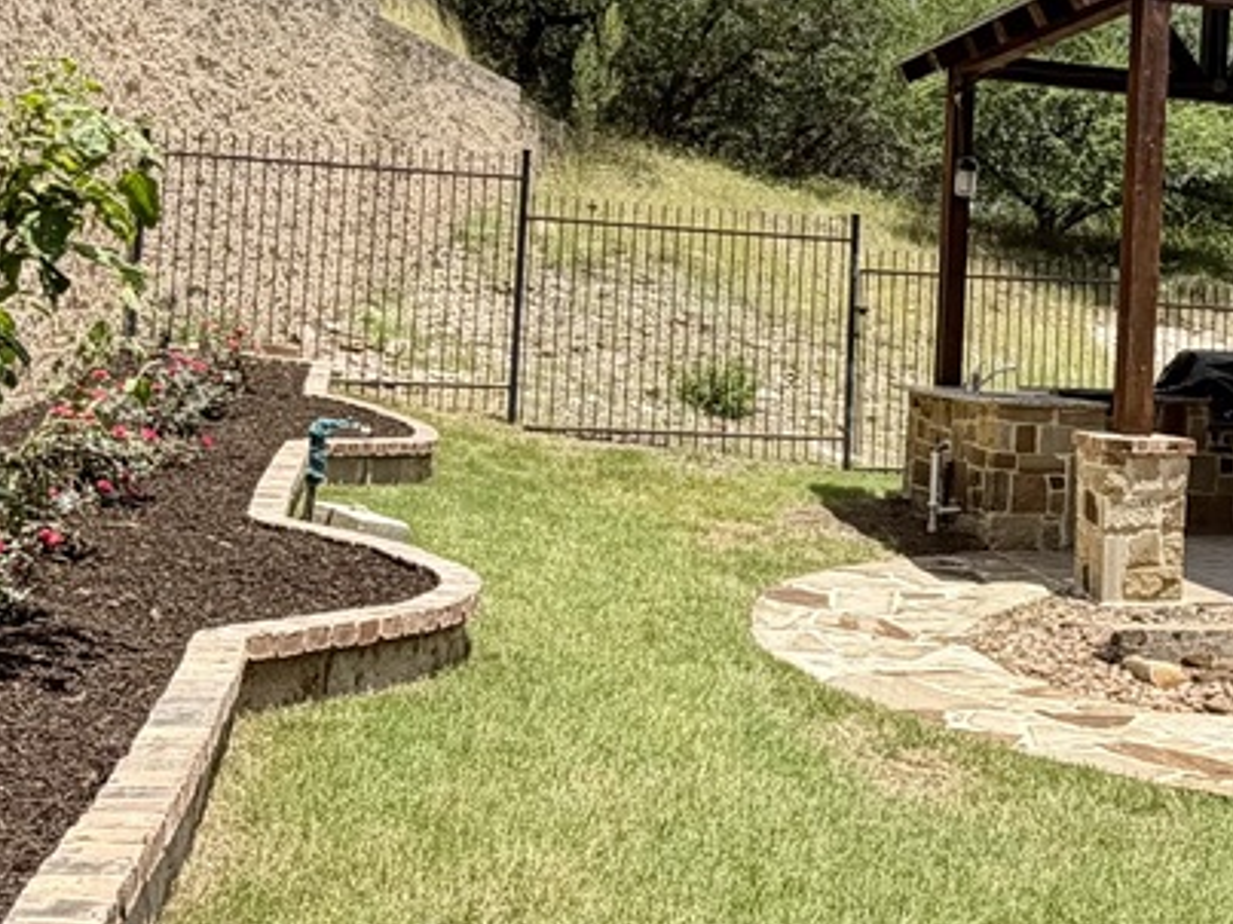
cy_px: 278
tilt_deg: +1.7
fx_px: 1780
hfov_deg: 37.1
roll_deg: -2.9
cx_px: 958
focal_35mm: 50
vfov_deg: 28.8
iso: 25
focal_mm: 2.22
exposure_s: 1/770
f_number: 2.2
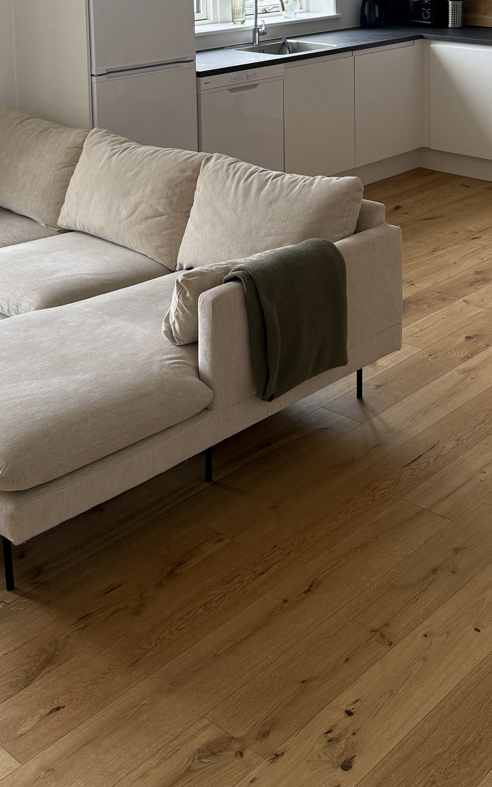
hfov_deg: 26.1
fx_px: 1052
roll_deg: -0.1
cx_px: 355
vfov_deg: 37.4
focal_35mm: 49
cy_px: 31
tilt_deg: -7.0
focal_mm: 6.76
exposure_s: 1/121
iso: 125
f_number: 1.78
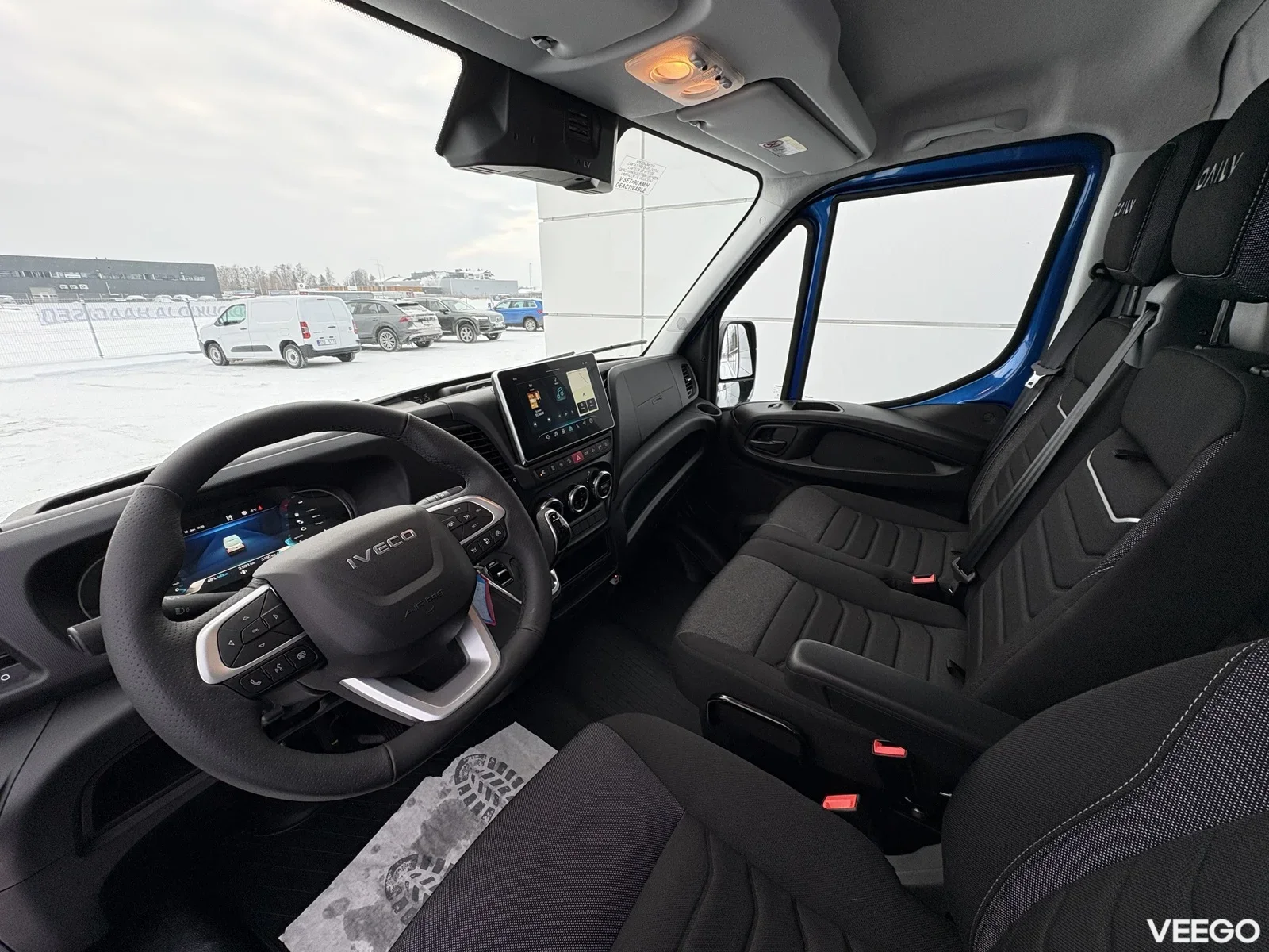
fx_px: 513
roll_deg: -0.6
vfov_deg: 85.7
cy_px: 476
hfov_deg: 102.1
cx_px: 634
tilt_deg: -19.0
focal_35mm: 14
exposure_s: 1/131
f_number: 2.2
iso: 100
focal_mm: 2.22
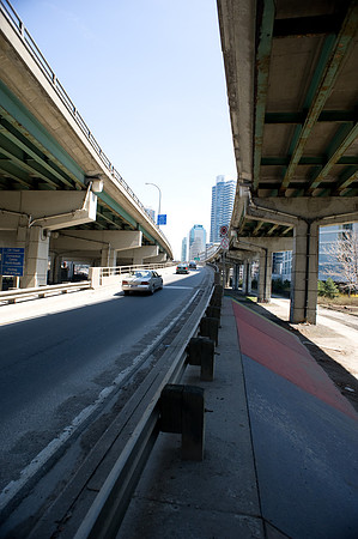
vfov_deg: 84.0
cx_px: 179
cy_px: 270
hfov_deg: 61.8
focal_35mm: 20
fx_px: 299
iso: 200
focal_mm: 20
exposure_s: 1/500
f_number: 5.6
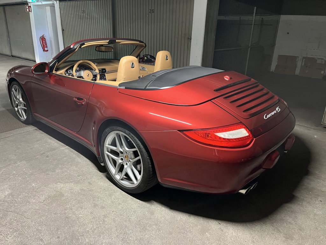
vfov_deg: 53.1
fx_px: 245
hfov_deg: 67.3
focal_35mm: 26
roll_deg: -1.5
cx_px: 163
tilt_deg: -20.8
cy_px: 122
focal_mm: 5.1
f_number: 1.6
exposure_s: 1/50
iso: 500
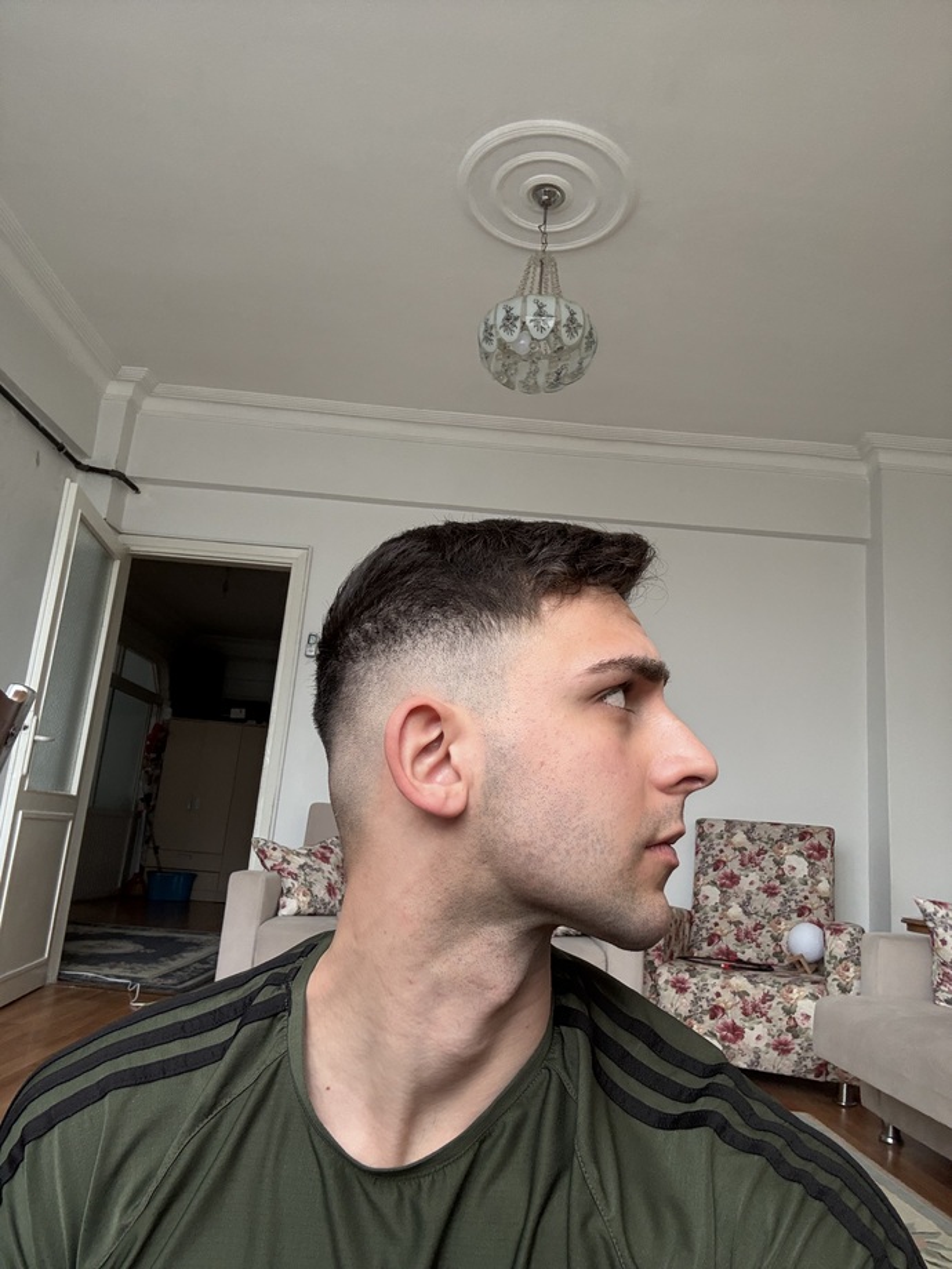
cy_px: 634
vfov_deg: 73.9
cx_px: 476
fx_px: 843
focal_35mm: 23
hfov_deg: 58.9
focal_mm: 2.69
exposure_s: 1/83
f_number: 1.9
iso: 80
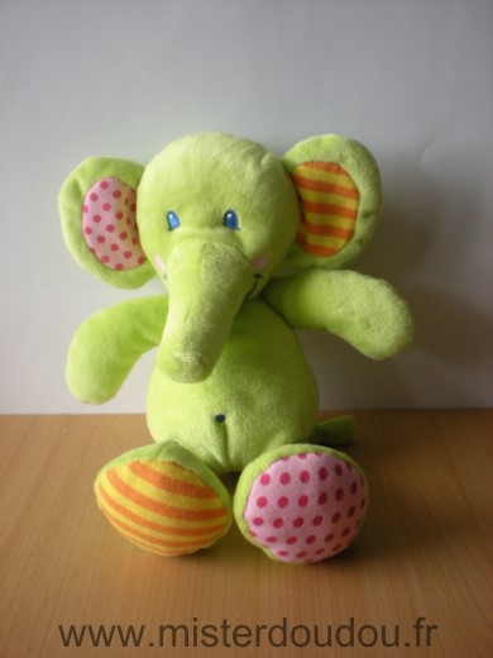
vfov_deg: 49.0
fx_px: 722
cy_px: 329
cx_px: 246
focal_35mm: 38
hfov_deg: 37.7
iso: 138
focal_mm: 6.3
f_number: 3.1
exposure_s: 1/63.6
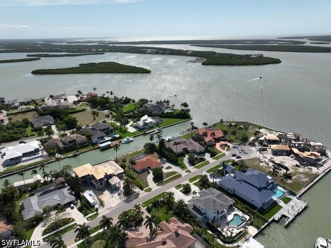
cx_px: 166
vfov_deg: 56.8
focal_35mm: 24
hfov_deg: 71.6
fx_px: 229
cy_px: 124
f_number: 2.8
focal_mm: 12.29
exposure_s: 1/3200
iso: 100
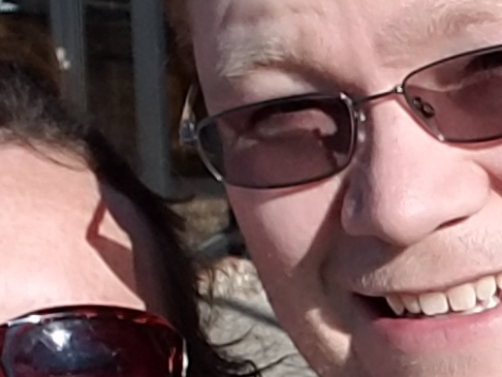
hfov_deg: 17.3
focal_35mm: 105
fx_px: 1523
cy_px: 452
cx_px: 689
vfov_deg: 13.7
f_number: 1.7
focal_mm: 2.1
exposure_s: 1/2312
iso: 50
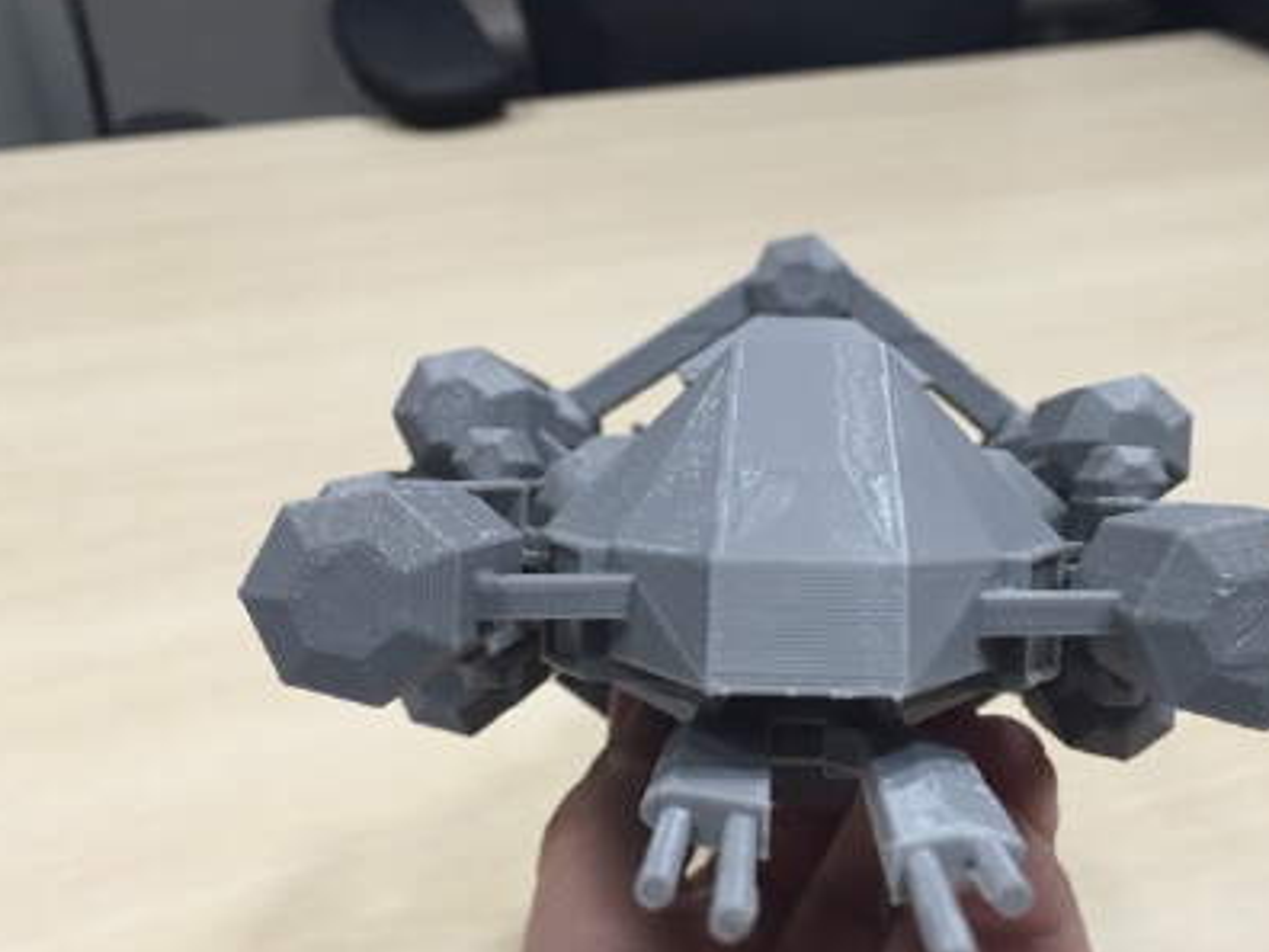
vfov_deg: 36.6
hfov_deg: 47.5
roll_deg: +0.9
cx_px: 784
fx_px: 1430
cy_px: 599
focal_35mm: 39
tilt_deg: -36.1
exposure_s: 1/30
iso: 40
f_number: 2.2
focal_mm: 4.15
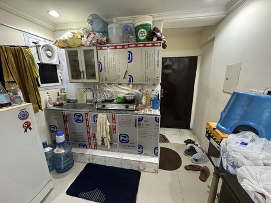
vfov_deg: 85.7
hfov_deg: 102.0
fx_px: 110
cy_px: 102
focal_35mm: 14
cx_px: 136
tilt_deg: -13.1
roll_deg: +0.9
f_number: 2.2
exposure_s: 1/47
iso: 400
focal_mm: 2.22
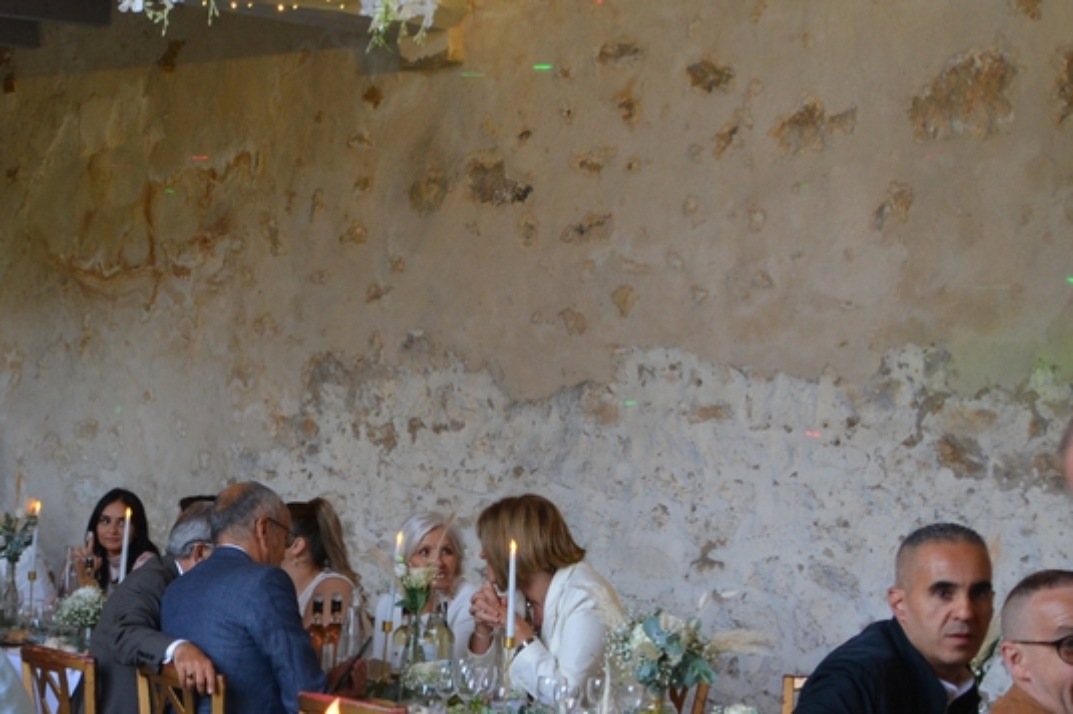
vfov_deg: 17.1
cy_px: 591
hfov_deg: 24.1
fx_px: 2353
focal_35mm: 79
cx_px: -82
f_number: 4
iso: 720
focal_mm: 22
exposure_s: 1/60
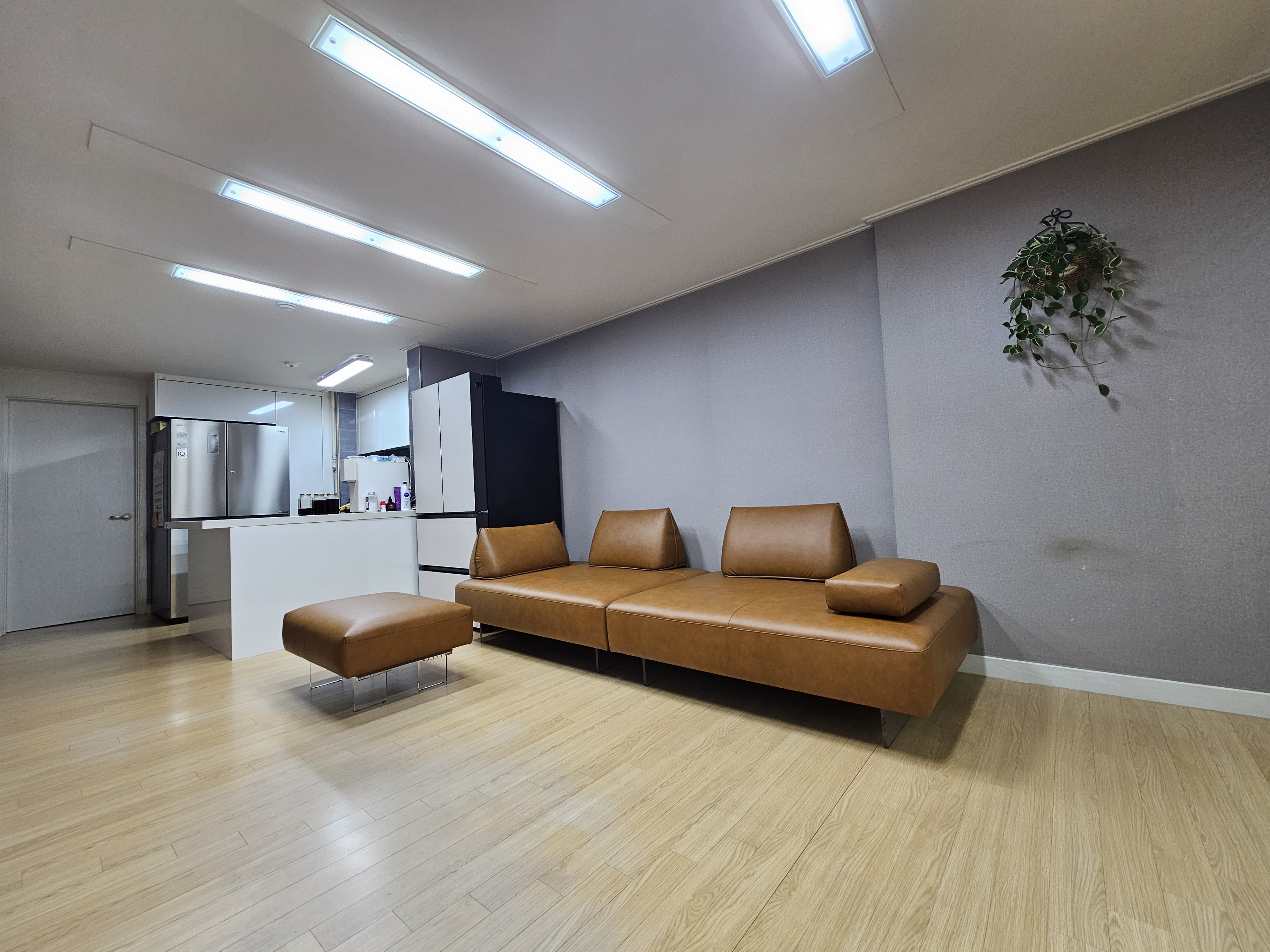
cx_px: 635
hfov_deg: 106.2
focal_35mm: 13
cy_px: 476
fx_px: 477
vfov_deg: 89.9
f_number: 2.2
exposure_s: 1/60
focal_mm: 2.2
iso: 160
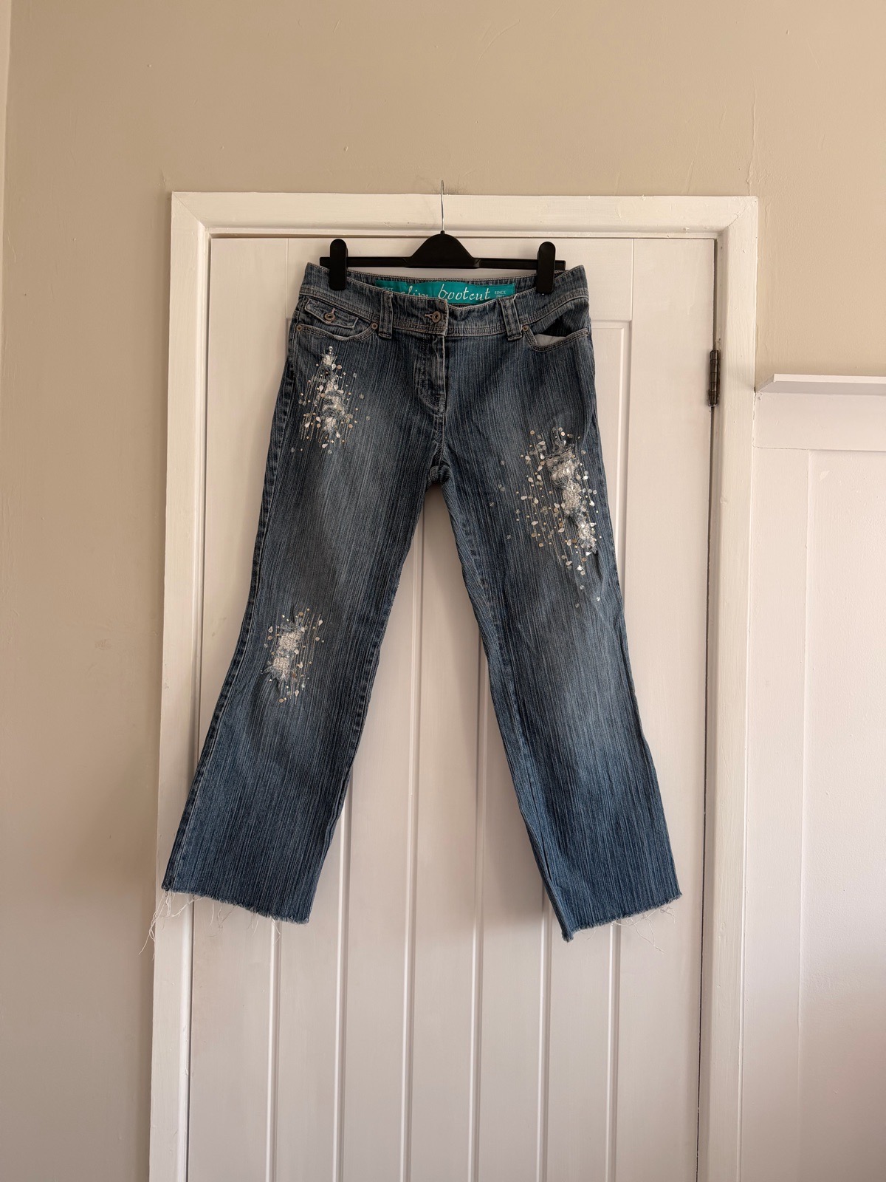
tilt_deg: +0.8
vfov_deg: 71.6
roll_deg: -2.0
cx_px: 443
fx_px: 819
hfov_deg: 56.8
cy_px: 591
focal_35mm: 24
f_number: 1.78
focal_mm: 6.76
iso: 100
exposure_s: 1/121
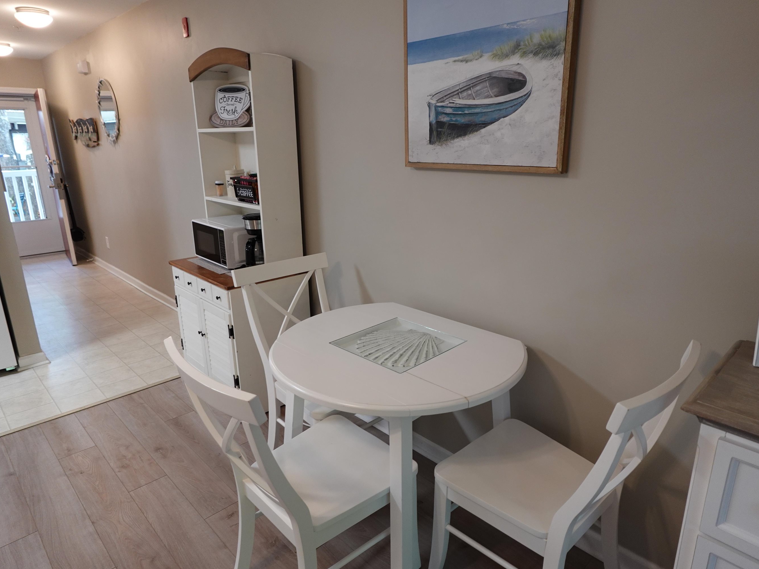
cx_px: 399
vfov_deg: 61.1
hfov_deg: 76.3
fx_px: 482
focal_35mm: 22
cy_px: 285
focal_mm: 7.6
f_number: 2
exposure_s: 1/80
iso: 250
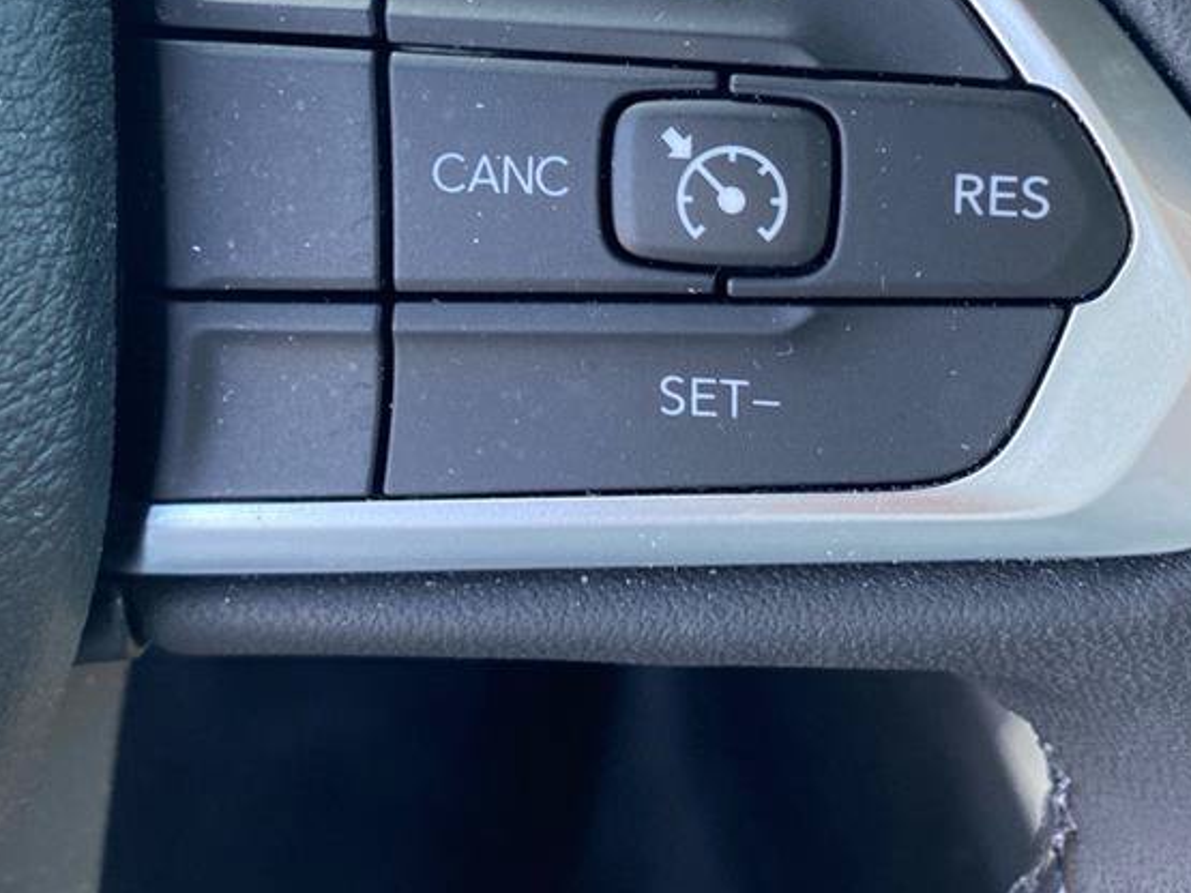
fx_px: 1651
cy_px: 73
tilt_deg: -42.4
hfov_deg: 39.7
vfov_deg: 28.9
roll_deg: -1.7
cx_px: 601
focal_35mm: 48
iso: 125
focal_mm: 4.25
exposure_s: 1/121
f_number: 1.8
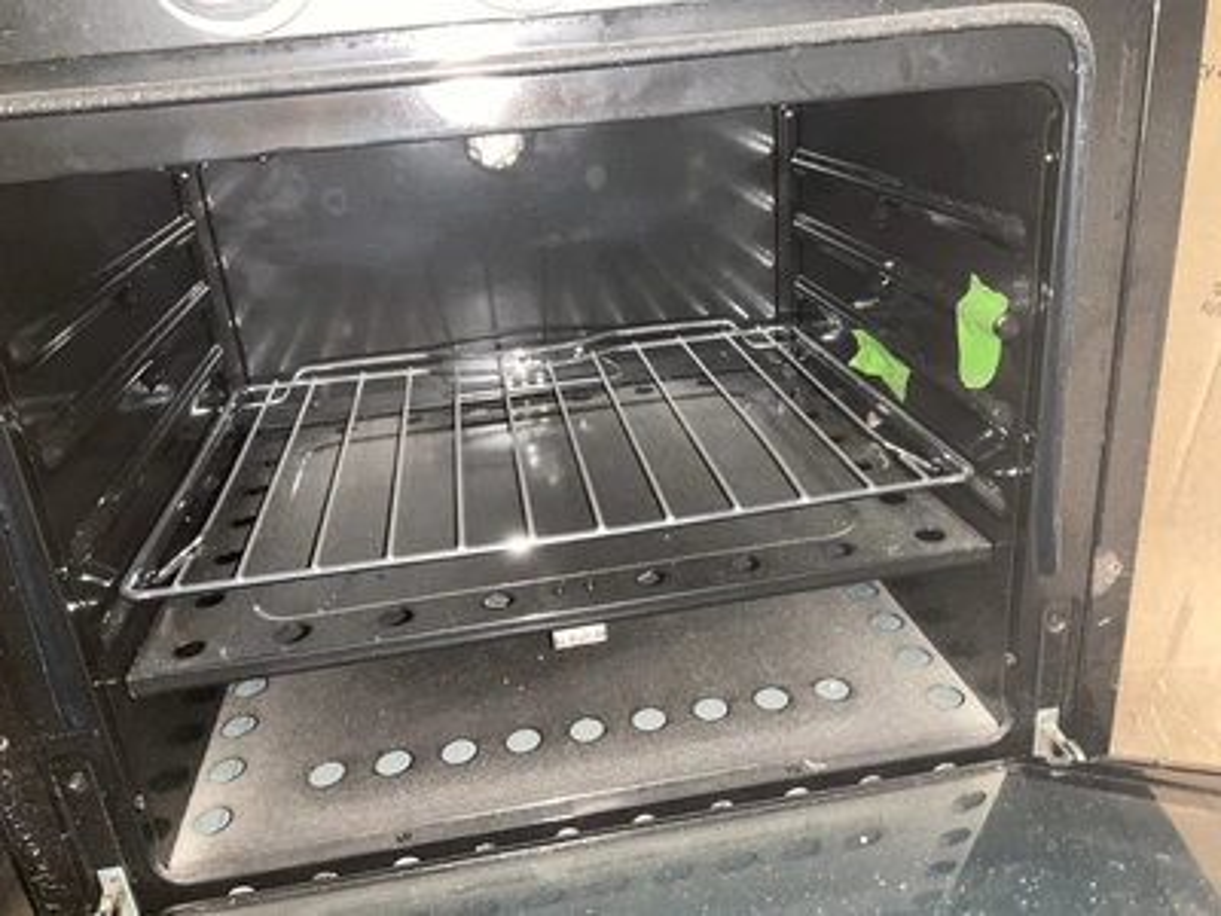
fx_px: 1023
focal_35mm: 29
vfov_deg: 48.2
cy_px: 458
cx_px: 610
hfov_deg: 61.7
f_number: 1.8
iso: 100
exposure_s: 1/16
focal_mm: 3
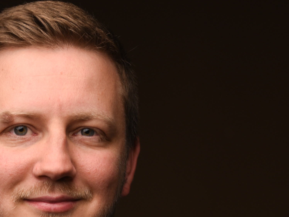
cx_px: 45
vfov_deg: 6.2
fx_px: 1936
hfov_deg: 8.5
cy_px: 502
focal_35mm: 232
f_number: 5.6
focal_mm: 60
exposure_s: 1/200
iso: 200
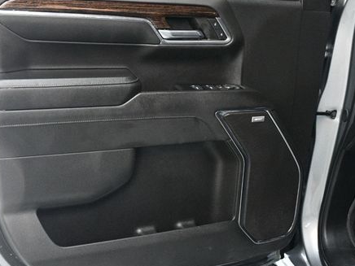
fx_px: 564
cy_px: 120
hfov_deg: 34.8
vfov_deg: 26.5
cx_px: 137
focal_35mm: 55
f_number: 3.8
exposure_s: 1/60
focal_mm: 26
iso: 3600
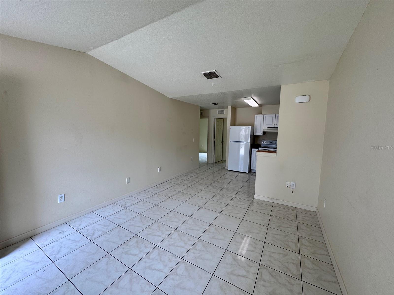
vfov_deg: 85.7
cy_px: 148
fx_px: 159
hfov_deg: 102.1
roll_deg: -0.6
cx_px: 197
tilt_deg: -7.2
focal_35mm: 14
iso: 50
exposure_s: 1/120
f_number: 2.2
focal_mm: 2.22
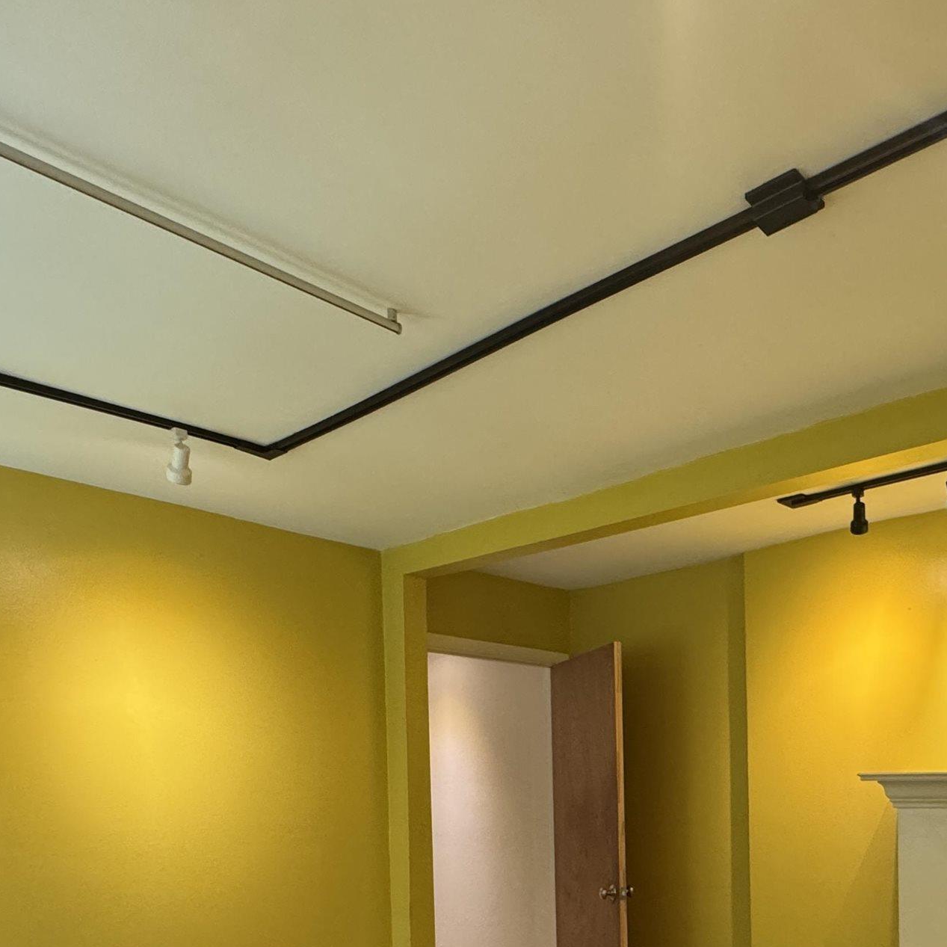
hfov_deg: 51.7
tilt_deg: -1.7
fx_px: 929
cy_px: 812
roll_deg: +1.2
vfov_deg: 49.4
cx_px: 712
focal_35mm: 30
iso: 320
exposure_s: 1/120
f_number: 2.2
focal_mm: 2.22
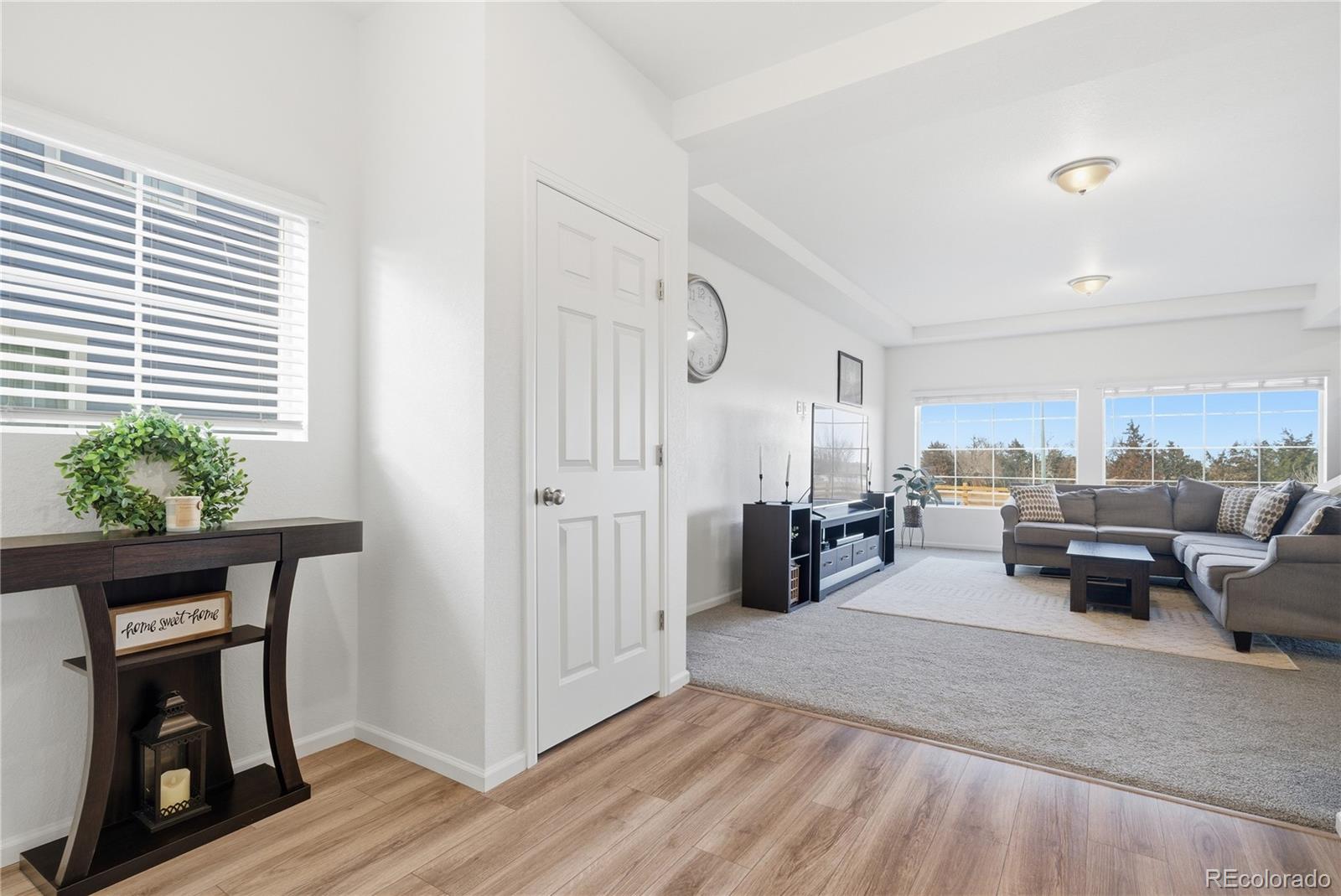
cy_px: 448
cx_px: 670
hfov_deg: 96.7
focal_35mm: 16
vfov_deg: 73.8
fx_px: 596
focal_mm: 16
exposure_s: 1/40
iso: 500
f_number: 8
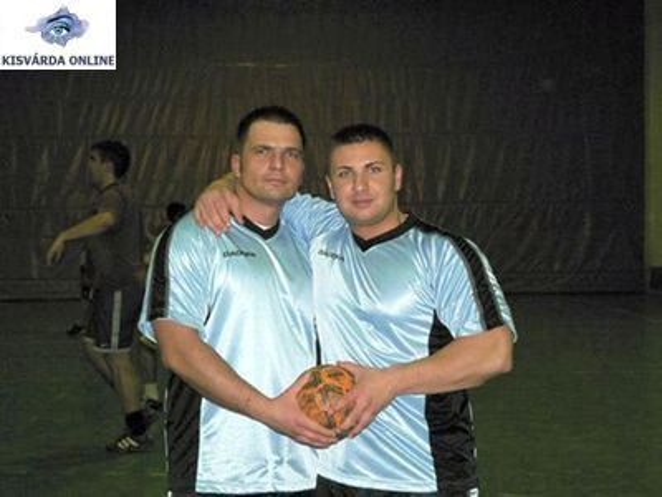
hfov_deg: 26.0
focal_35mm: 75
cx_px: 331
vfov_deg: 19.6
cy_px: 248
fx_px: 1434
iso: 400
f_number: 3.2
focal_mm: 12.9
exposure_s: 1/60
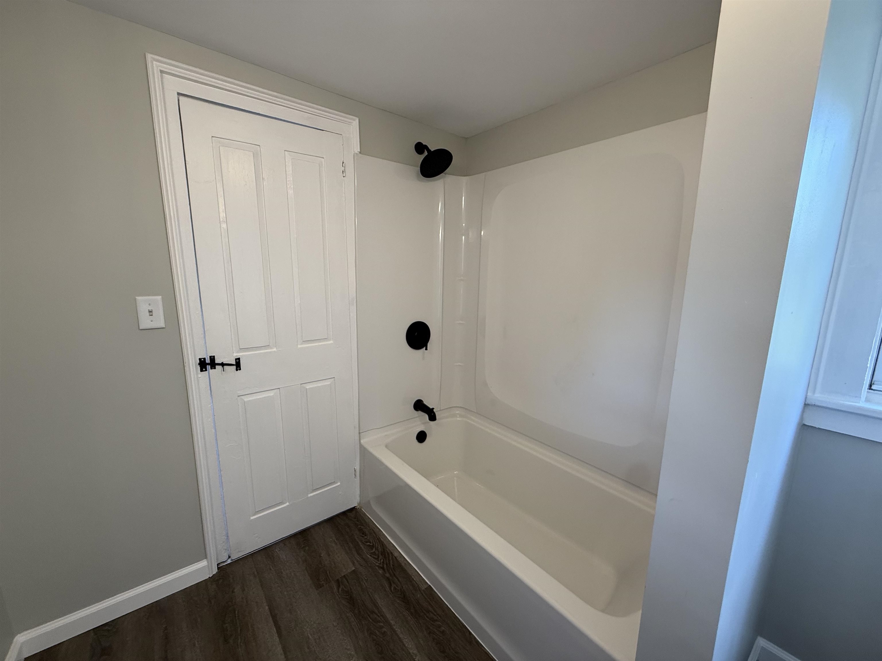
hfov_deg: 102.1
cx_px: 441
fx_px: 357
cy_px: 330
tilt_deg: -8.4
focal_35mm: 14
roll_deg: -0.8
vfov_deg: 85.7
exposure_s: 1/120
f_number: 2.2
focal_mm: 2.22
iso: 160
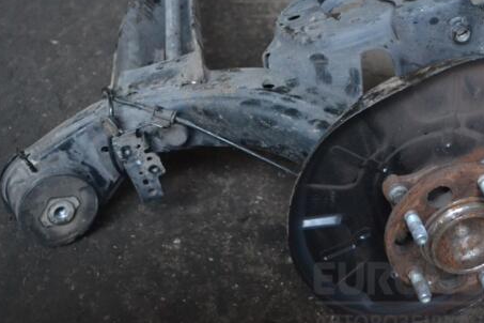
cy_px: 136
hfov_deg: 34.5
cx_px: 294
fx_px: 775
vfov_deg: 23.5
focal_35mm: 58
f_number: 4.5
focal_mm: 29
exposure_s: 1/15
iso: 3200
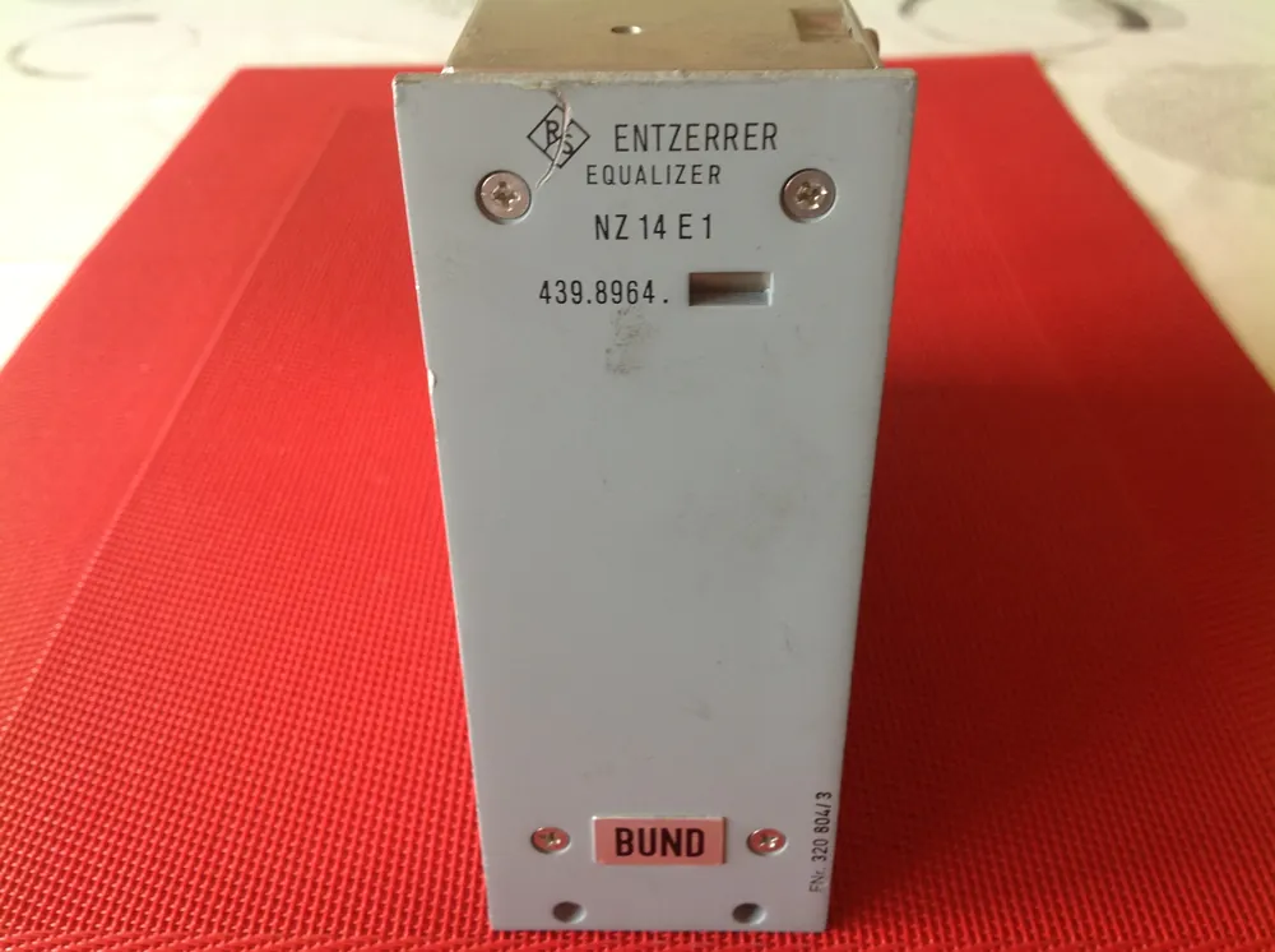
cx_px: 638
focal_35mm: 35
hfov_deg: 52.7
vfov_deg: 40.6
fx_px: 1287
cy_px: 476
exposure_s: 1/20
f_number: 2.4
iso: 64
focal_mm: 4.28
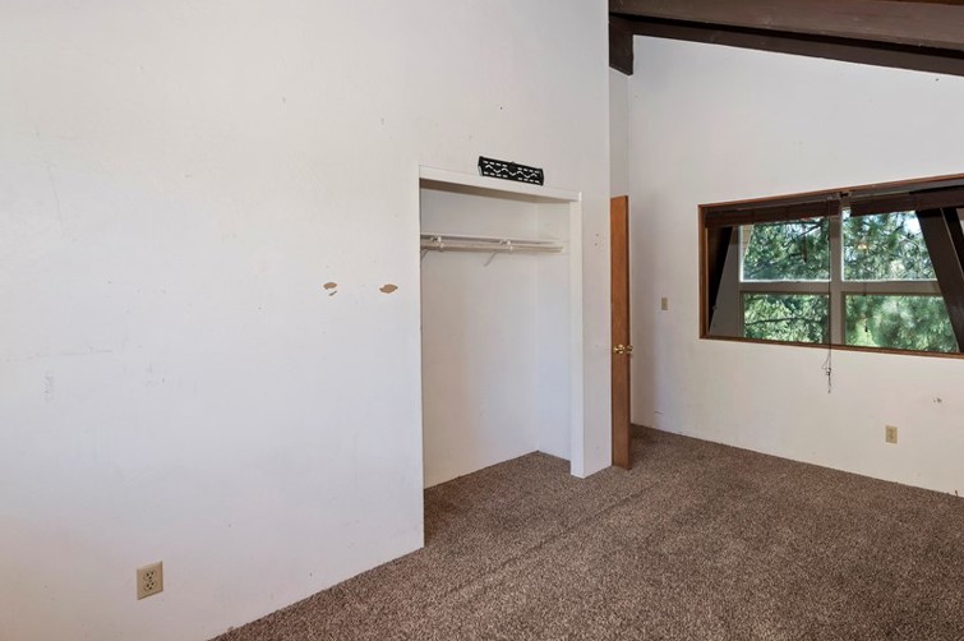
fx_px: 508
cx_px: 633
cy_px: 269
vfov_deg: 64.1
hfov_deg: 84.3
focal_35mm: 19
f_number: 8
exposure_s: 1/20
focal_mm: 14
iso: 400
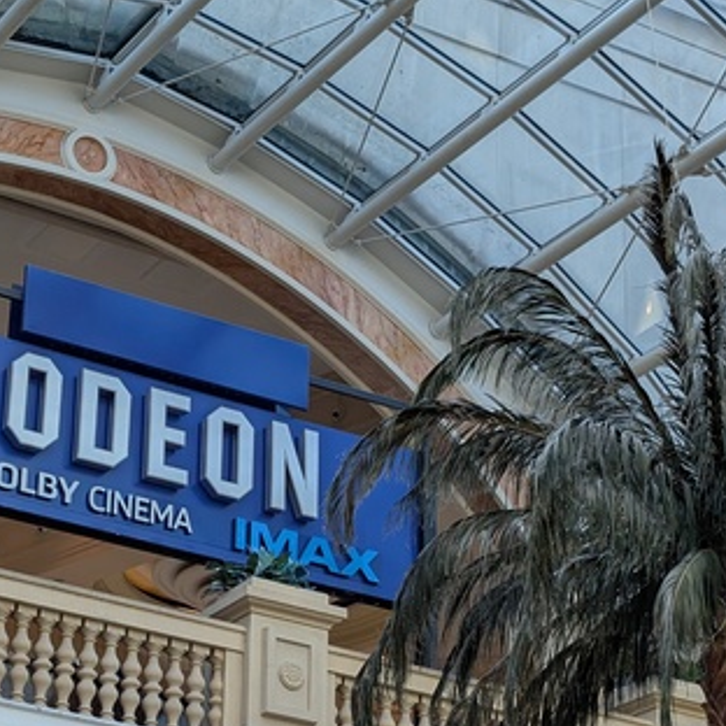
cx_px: 198
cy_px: 517
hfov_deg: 19.4
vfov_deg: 19.4
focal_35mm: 89
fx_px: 2112
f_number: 1.68
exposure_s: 1/268
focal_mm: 6.9
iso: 20
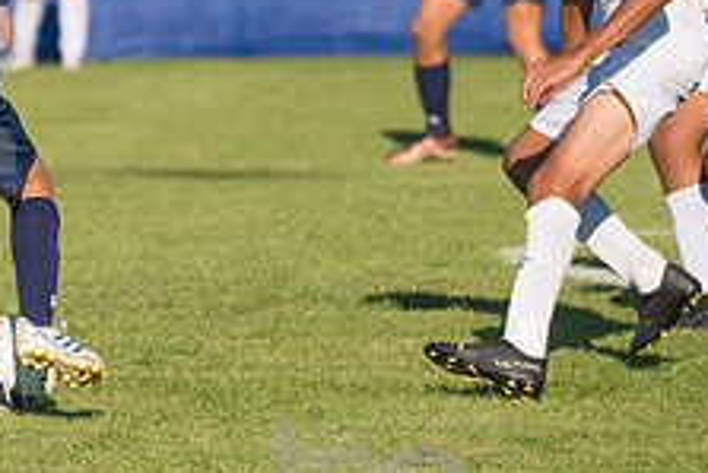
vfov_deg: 2.2
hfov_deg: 3.3
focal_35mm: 625
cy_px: 87
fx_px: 12299
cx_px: -79
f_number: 5.6
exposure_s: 1/2000
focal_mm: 240
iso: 320
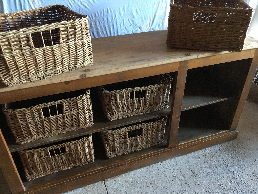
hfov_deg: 61.7
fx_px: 216
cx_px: 129
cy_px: 97
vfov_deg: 48.2
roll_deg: +0.6
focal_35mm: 29
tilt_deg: -31.5
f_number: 2.2
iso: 200
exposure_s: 1/20
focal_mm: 4.15
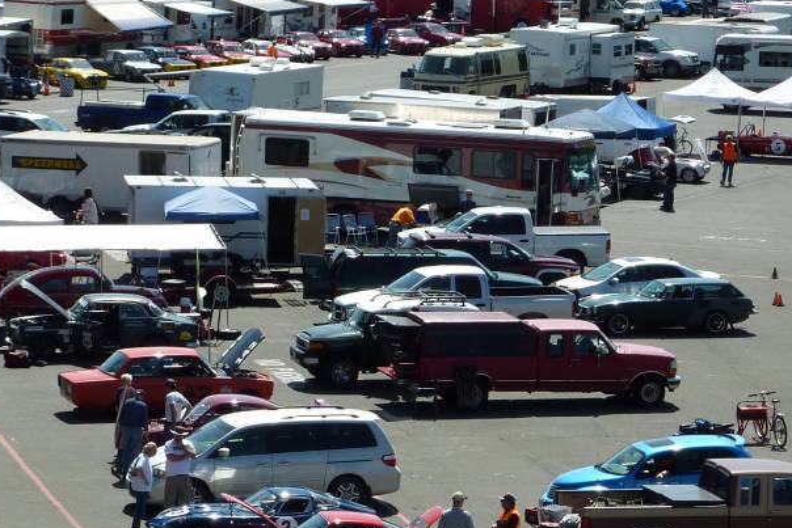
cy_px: 321
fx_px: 4291
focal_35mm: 195
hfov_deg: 10.5
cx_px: 357
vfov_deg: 7.0
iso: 80
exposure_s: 1/640
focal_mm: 17
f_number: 5
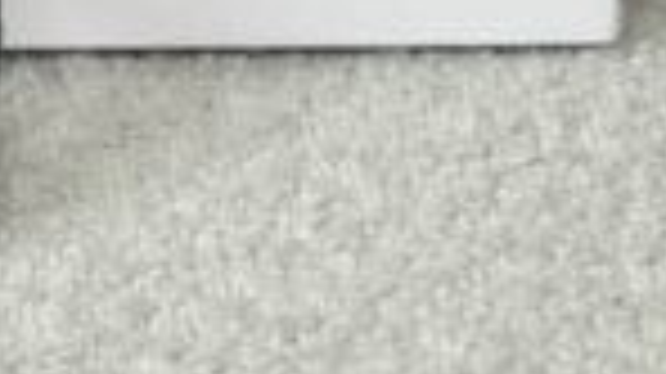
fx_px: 8965
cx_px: -868
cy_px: -750
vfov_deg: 2.4
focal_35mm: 508
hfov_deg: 4.2
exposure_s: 1/125
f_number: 2.8
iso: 320
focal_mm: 70
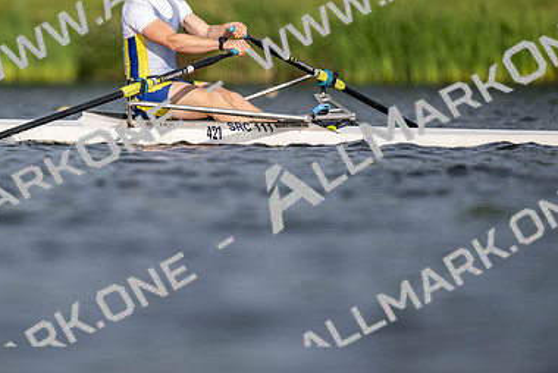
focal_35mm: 915
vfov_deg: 1.5
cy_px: 95
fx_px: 14193
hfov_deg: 2.3
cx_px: 140
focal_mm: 600
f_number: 4
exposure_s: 1/2500
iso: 200
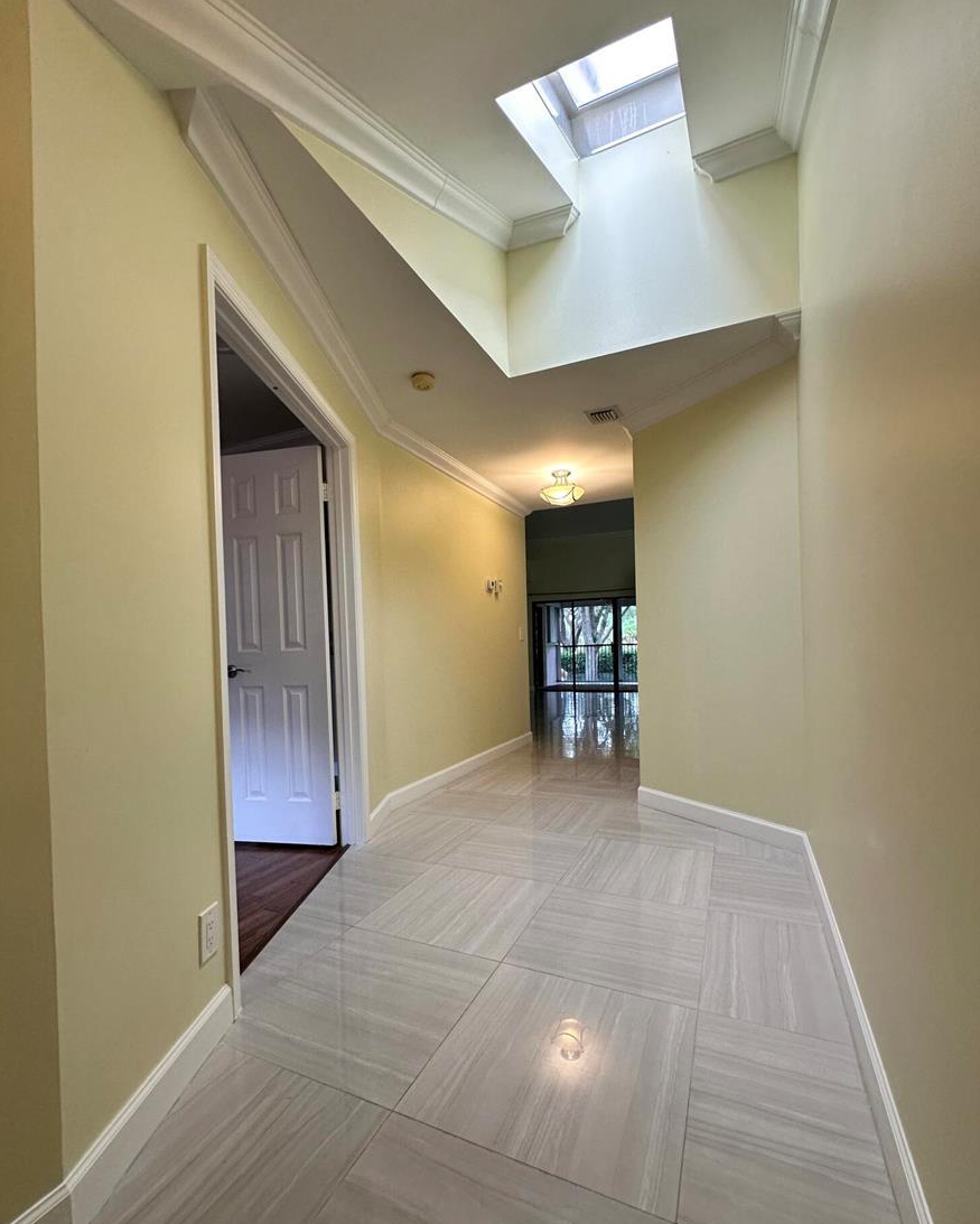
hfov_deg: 84.1
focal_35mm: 15
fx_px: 544
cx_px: 500
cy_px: 656
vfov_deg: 96.6
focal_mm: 2.22
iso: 160
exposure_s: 1/120
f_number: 2.2
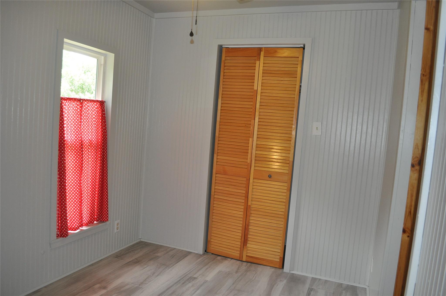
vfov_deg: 47.8
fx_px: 334
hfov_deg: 67.4
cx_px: 223
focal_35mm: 27
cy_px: 148
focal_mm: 18
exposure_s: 1/80
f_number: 3.5
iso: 800
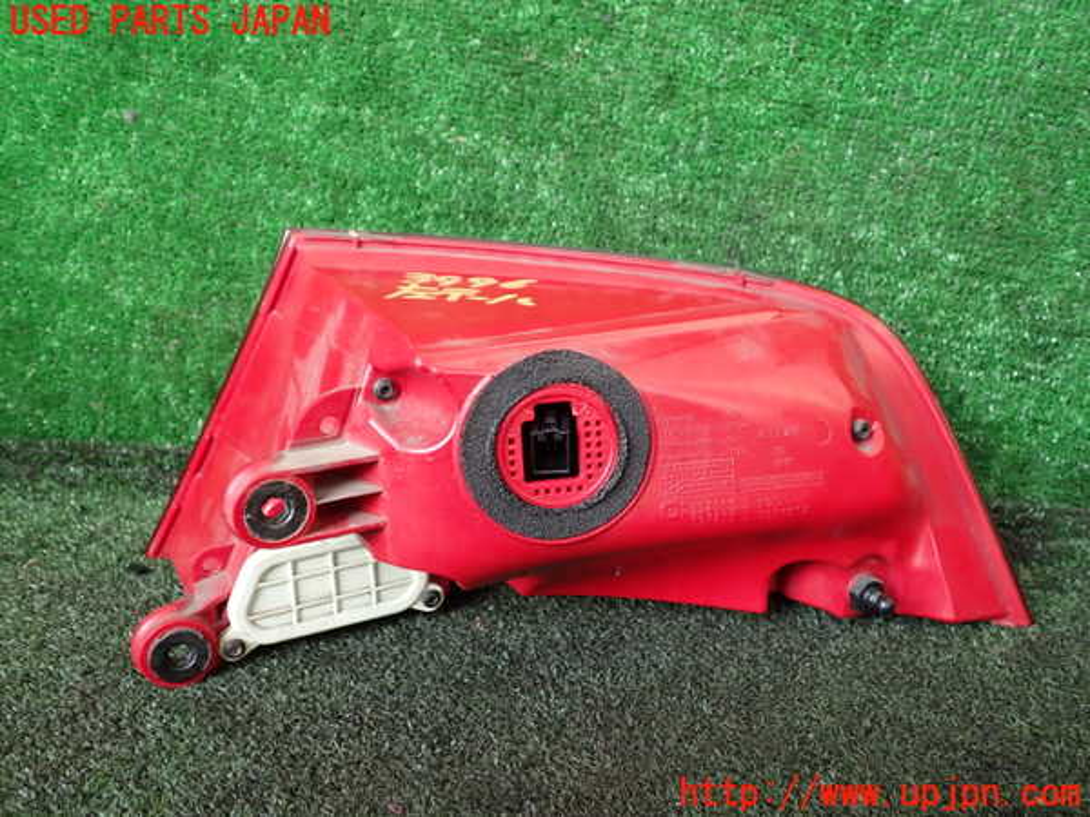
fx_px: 945
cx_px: 545
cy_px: 408
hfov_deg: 60.0
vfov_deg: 46.8
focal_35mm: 30
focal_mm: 5.4
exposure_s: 1/60
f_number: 2.3
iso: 160
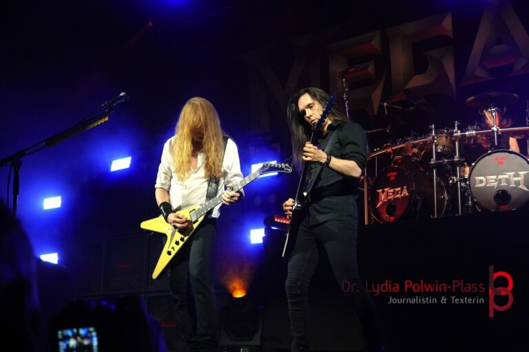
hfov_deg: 38.9
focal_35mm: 51
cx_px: 264
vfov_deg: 26.5
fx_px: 749
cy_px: 176
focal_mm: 34
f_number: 4
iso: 800
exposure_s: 1/160
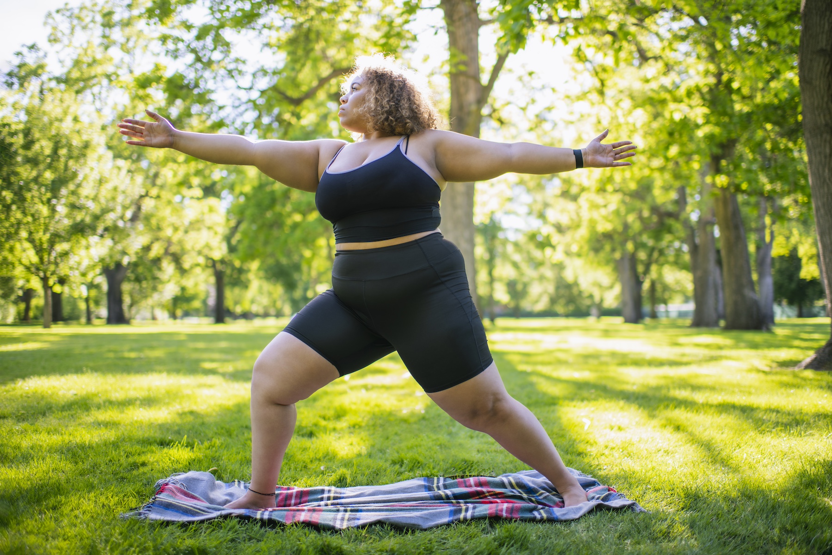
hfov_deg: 54.4
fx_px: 809
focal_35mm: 35
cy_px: 278
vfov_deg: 37.9
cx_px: 416
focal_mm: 35
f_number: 1.4
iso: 64
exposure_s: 1/250
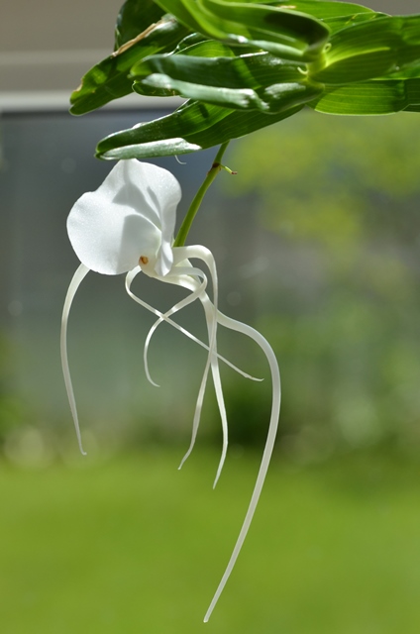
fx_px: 2373
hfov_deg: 10.1
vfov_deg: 15.2
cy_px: 317
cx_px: 210
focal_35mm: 135
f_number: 10
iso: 400
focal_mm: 90
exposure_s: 1/640
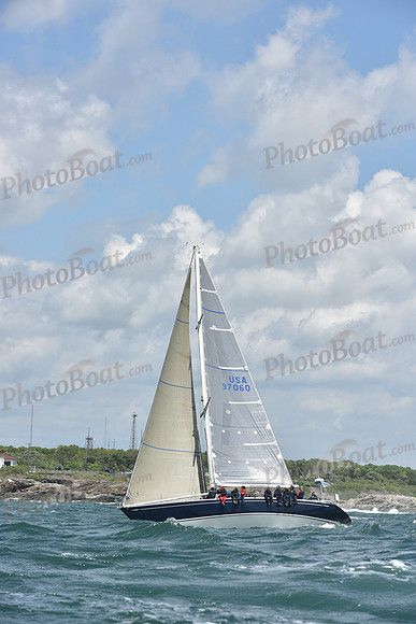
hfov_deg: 11.8
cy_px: 312
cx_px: 208
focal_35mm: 116
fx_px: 2009
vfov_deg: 17.6
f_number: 8
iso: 250
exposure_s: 1/1250
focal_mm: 116
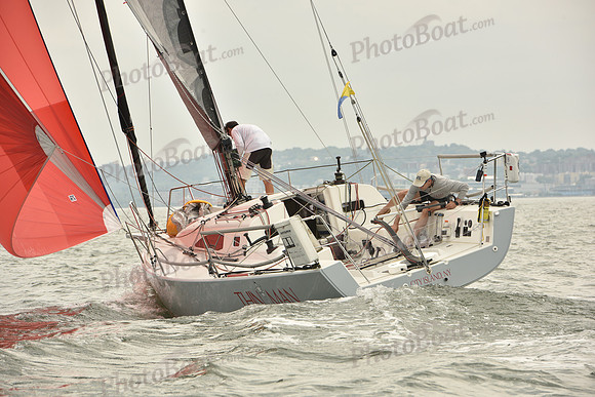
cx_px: 298
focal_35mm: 200
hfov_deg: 10.3
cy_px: 198
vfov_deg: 6.9
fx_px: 3306
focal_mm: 200
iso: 250
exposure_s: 1/640
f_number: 10
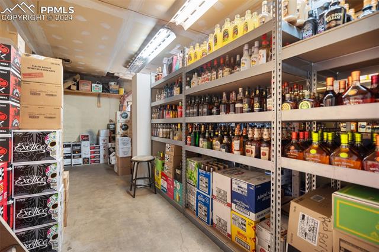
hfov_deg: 96.8
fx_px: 168
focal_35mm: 16
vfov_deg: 73.7
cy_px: 126
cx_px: 190
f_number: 5.6
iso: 1000
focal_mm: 16
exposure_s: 1/8
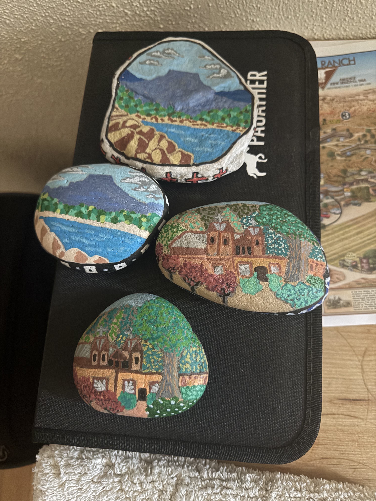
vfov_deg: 71.6
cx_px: 188
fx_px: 348
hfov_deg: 56.8
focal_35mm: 24
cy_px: 250
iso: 1250
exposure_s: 1/30
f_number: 1.78
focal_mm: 6.76
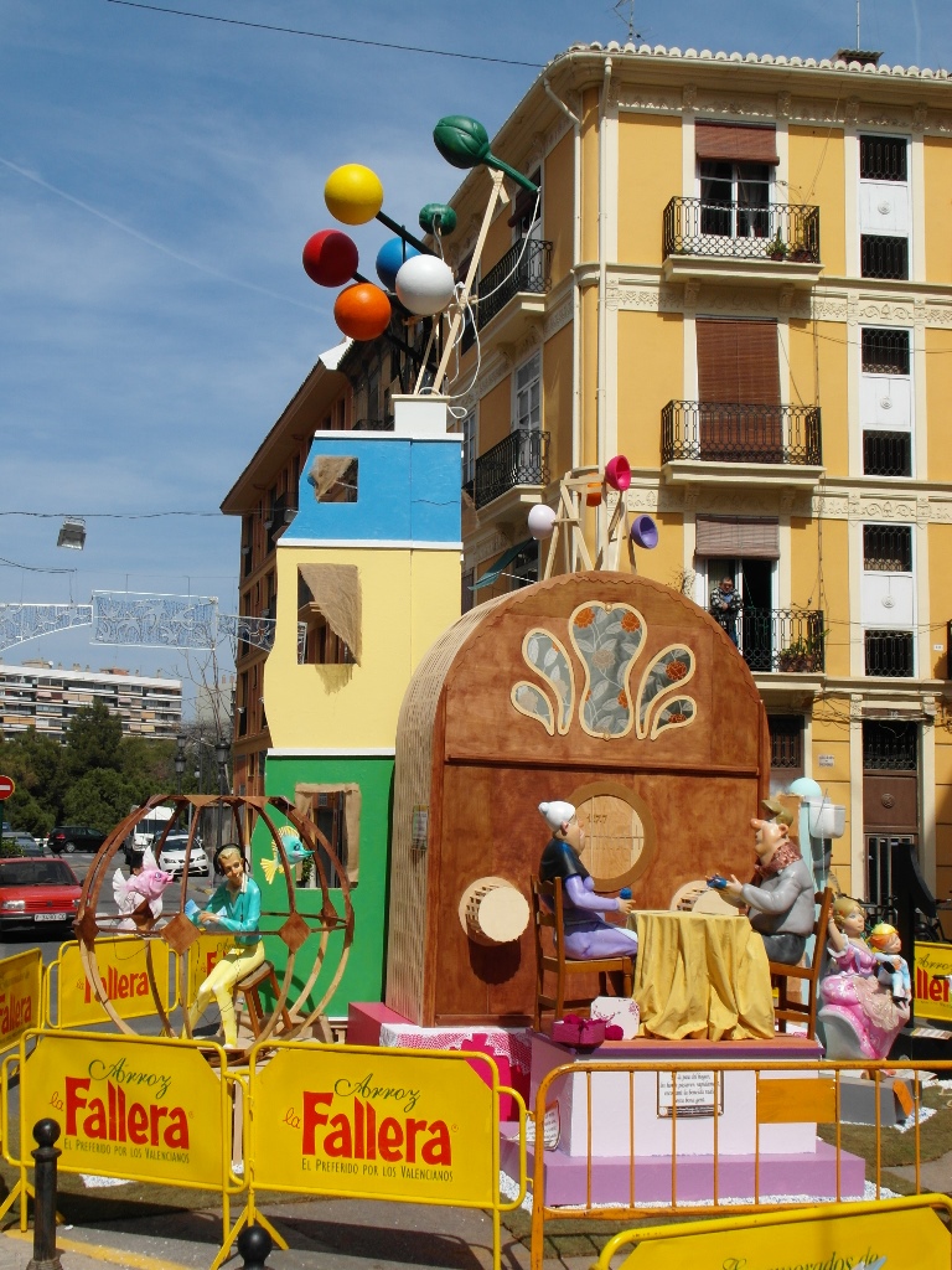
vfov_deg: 44.8
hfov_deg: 34.3
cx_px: 476
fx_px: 1540
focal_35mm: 42
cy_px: 635
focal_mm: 7.5
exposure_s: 1/1500
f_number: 4.5
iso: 100
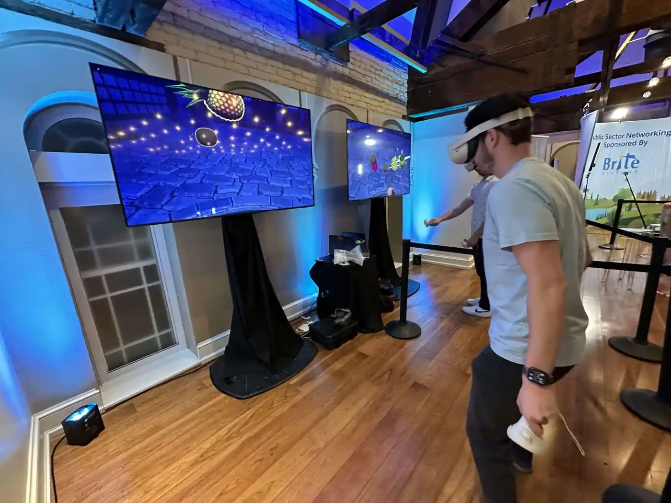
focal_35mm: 14
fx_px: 271
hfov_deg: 102.1
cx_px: 336
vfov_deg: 85.7
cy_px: 252
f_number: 2.2
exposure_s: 1/60
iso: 640
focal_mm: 2.22
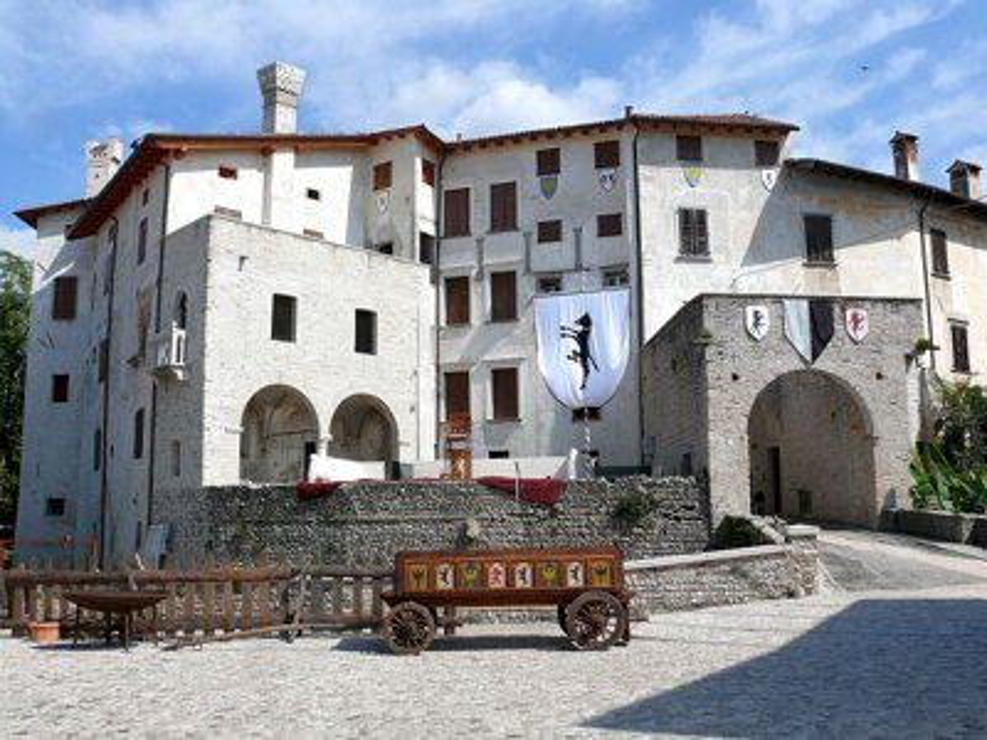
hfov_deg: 52.6
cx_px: 494
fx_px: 998
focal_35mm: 35
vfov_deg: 40.7
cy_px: 370
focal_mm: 7.4
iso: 100
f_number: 8
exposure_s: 1/400
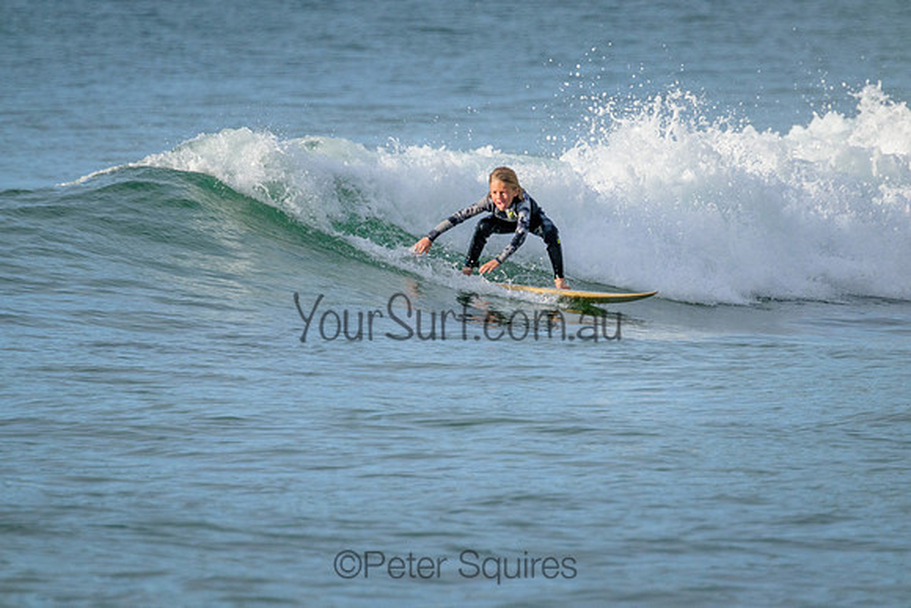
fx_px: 20248
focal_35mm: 800
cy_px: 304
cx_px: 456
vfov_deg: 1.7
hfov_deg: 2.6
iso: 2200
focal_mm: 800
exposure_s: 1/1250
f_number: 11
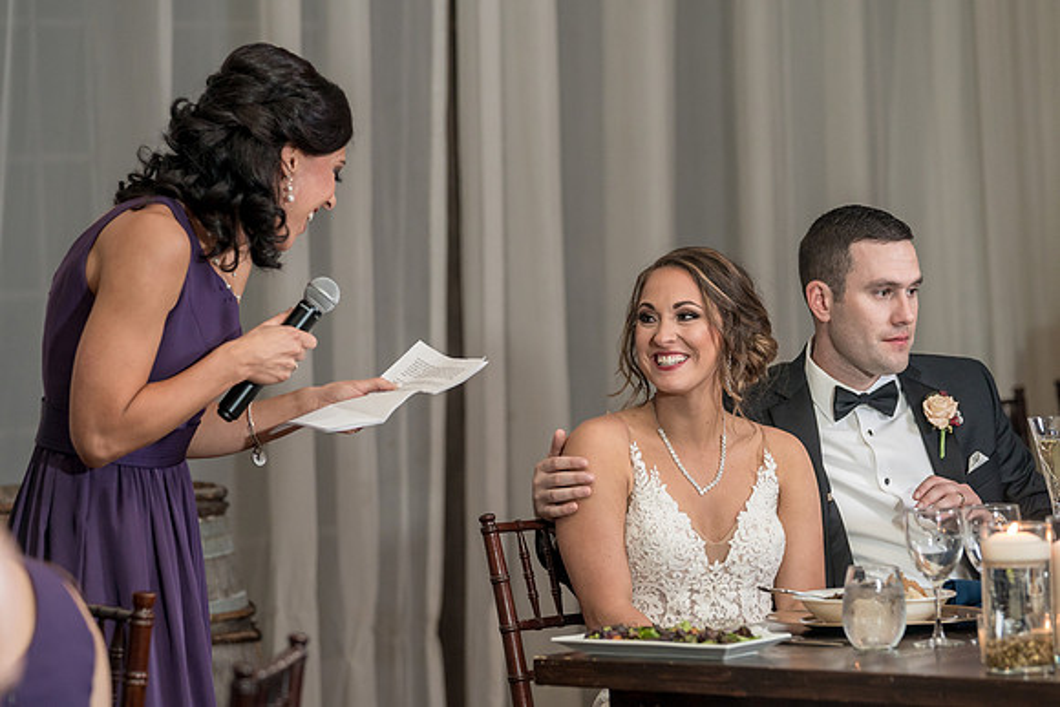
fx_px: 4359
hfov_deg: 13.9
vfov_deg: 9.3
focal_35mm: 148
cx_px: 517
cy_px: 371
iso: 2000
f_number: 4
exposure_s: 1/200
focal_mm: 131
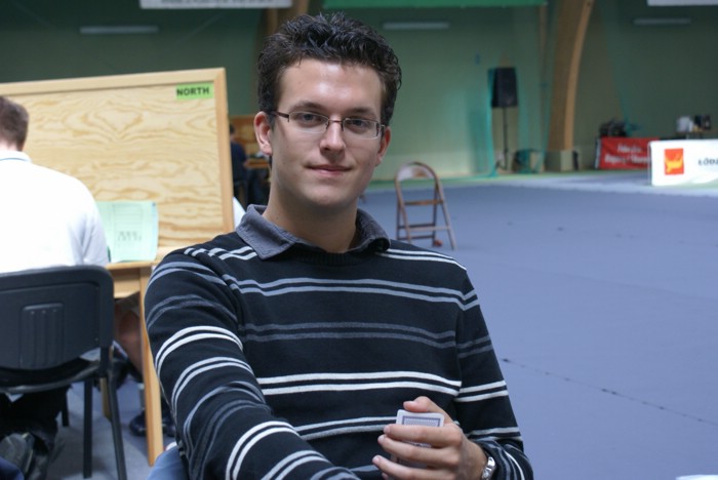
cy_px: 240
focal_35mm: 68
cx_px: 359
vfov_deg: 20.2
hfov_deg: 29.8
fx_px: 1347
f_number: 5.6
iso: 320
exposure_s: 1/50
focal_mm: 45
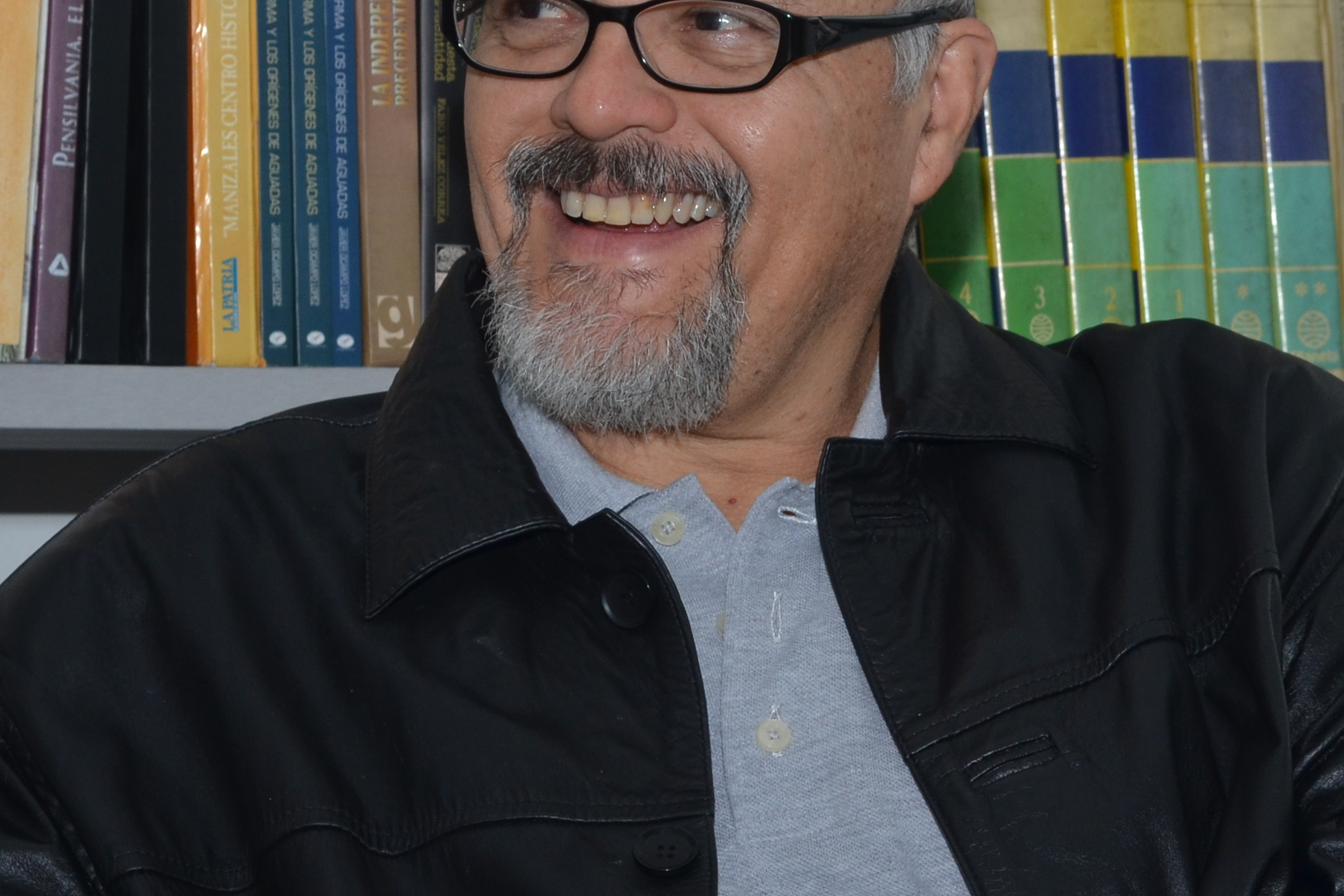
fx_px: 6161
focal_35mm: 165
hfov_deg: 12.4
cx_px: 611
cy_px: 247
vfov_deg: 8.3
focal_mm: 55
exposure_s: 1/200
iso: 400
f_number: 9
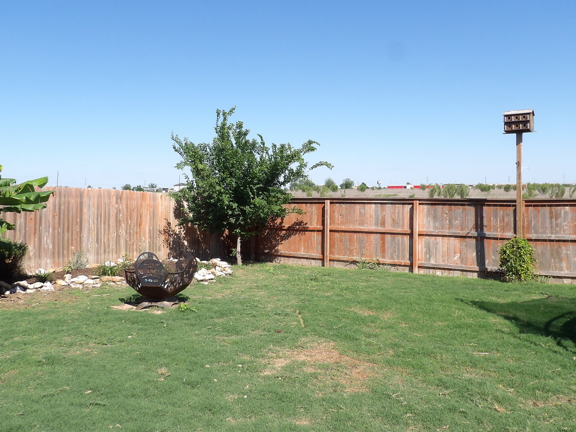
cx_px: 295
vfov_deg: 47.9
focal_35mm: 29
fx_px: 483
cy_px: 172
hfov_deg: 61.7
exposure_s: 1/488
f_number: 4.6
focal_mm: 4.3
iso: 100
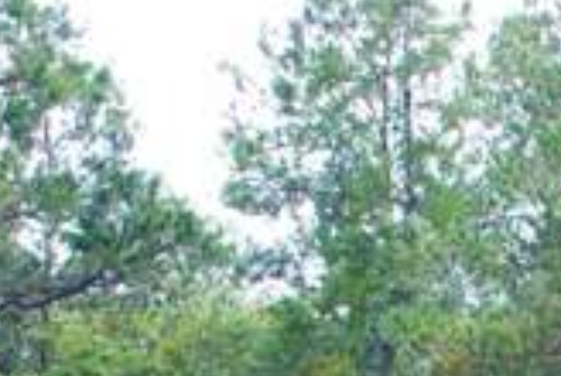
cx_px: 995
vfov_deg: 6.0
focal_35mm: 219
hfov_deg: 9.0
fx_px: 3419
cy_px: 887
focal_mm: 30
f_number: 7.1
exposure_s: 1/60
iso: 200
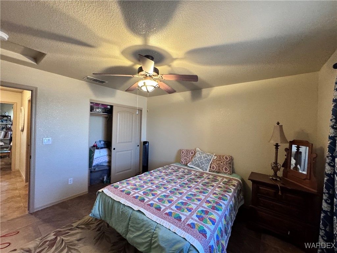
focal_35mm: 14
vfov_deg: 85.7
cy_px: 126
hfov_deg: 102.1
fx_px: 136
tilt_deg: +1.3
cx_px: 168
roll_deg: -0.7
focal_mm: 2.22
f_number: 2.2
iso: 640
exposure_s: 1/60
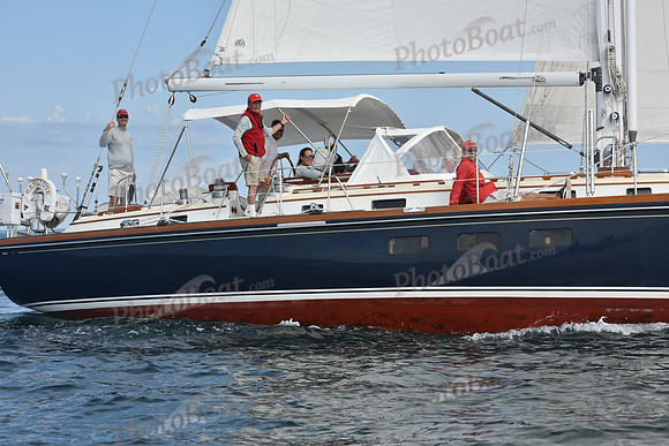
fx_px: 1710
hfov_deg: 22.1
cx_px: 334
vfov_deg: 14.9
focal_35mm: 92
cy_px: 223
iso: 320
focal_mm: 92
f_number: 8
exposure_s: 1/1250
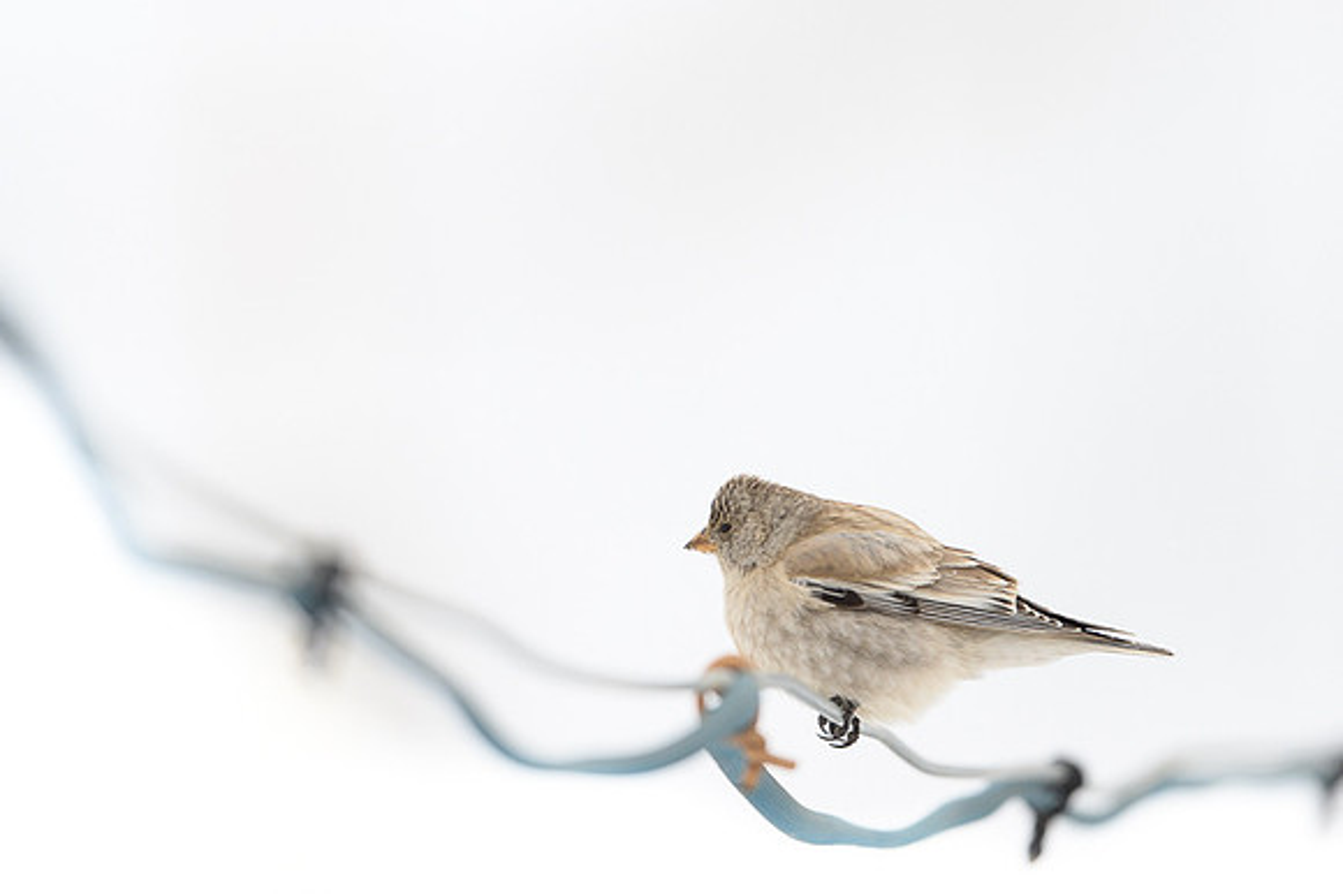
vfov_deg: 2.3
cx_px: 672
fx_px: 21916
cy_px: 368
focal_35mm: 588
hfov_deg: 3.5
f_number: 4
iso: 250
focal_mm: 500
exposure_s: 1/3200
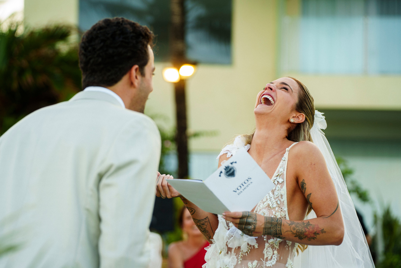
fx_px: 969
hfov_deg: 23.4
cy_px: 134
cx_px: 200
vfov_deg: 15.7
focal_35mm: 87
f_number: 2.8
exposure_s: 1/400
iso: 250
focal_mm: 87
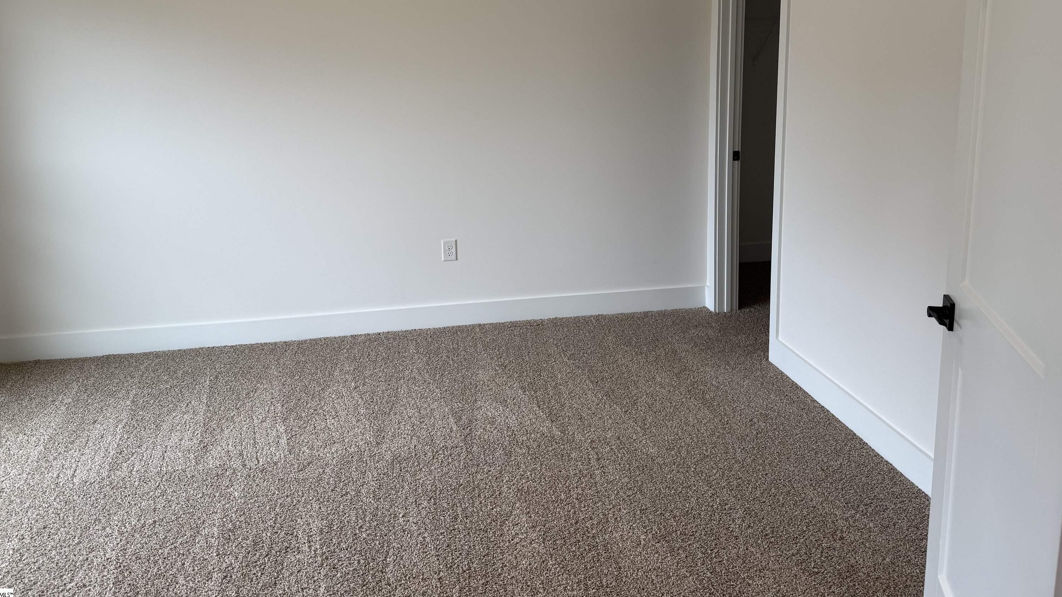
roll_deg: +1.6
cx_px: 529
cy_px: 188
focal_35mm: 27
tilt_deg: -11.1
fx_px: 760
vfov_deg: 42.2
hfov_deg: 69.9
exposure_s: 1/120
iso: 80
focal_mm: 6.76
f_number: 1.78
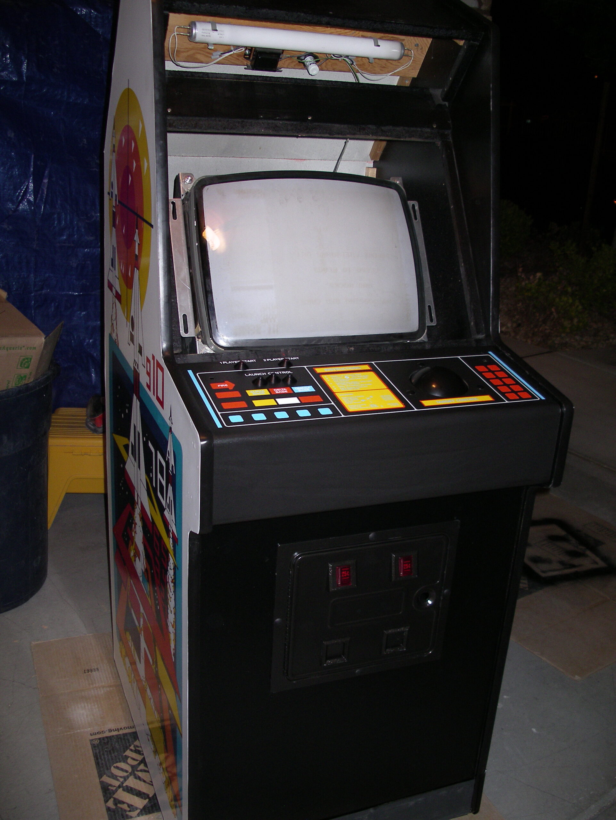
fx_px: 877
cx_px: 308
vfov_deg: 50.1
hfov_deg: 38.7
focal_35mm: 37
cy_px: 410
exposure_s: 1/40
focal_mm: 7.8
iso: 200
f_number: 2.8
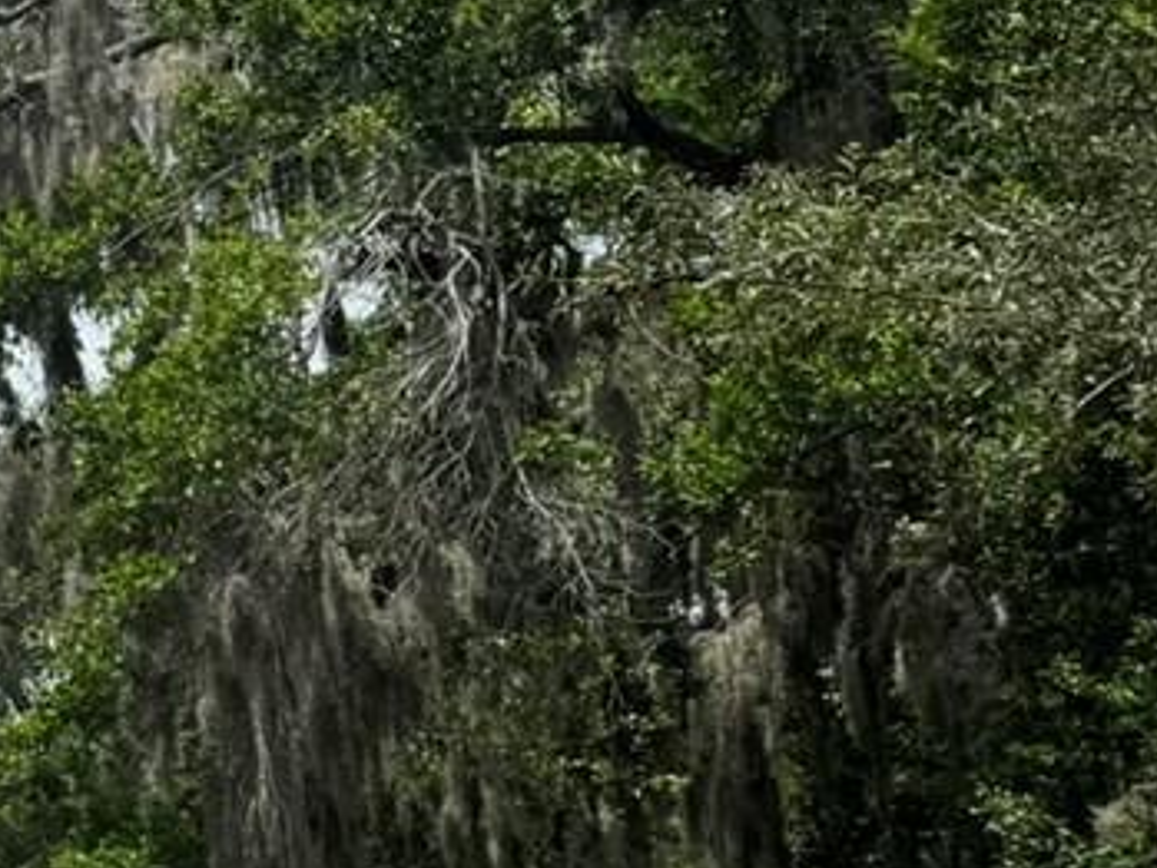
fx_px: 3678
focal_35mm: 110
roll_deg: +0.6
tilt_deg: +8.0
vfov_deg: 13.1
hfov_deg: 13.8
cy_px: 1017
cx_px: -1465
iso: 80
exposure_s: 1/7937
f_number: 1.78
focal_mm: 6.76
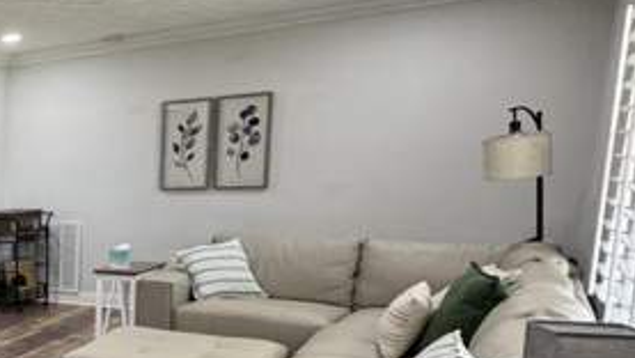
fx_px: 741
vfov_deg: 26.4
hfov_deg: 33.4
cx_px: -197
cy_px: 308
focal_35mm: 44
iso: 250
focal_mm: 2.22
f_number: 2.2
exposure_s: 1/120
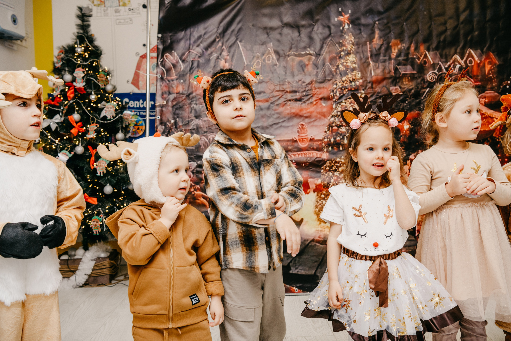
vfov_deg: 36.2
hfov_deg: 52.1
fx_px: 522
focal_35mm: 37
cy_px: 167
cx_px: 261
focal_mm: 36
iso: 320
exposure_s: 1/160
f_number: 5
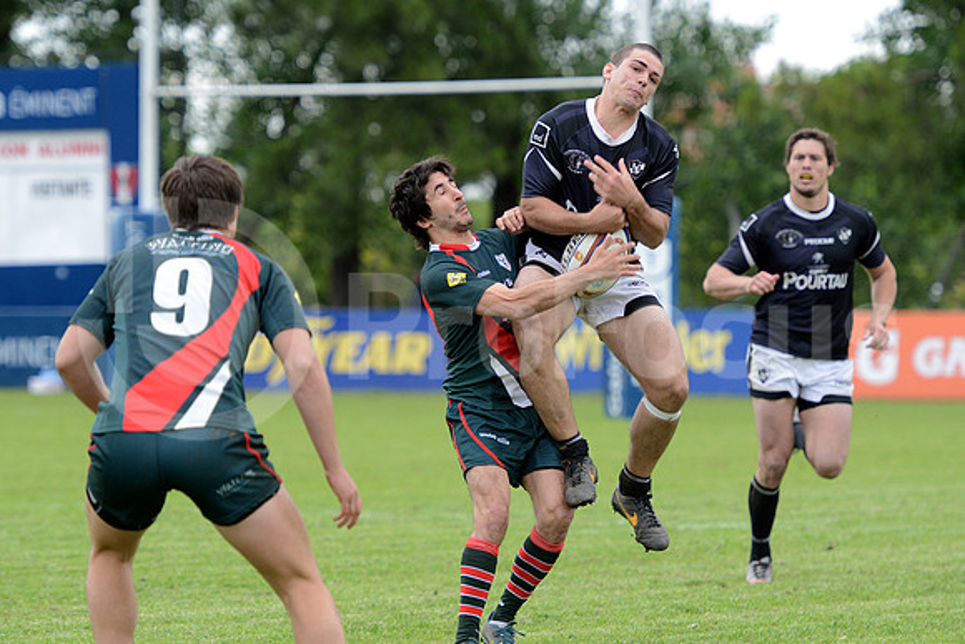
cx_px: 482
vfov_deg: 5.5
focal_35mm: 250
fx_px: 6703
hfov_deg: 8.2
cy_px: 322
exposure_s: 1/500
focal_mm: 250
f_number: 4
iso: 1250
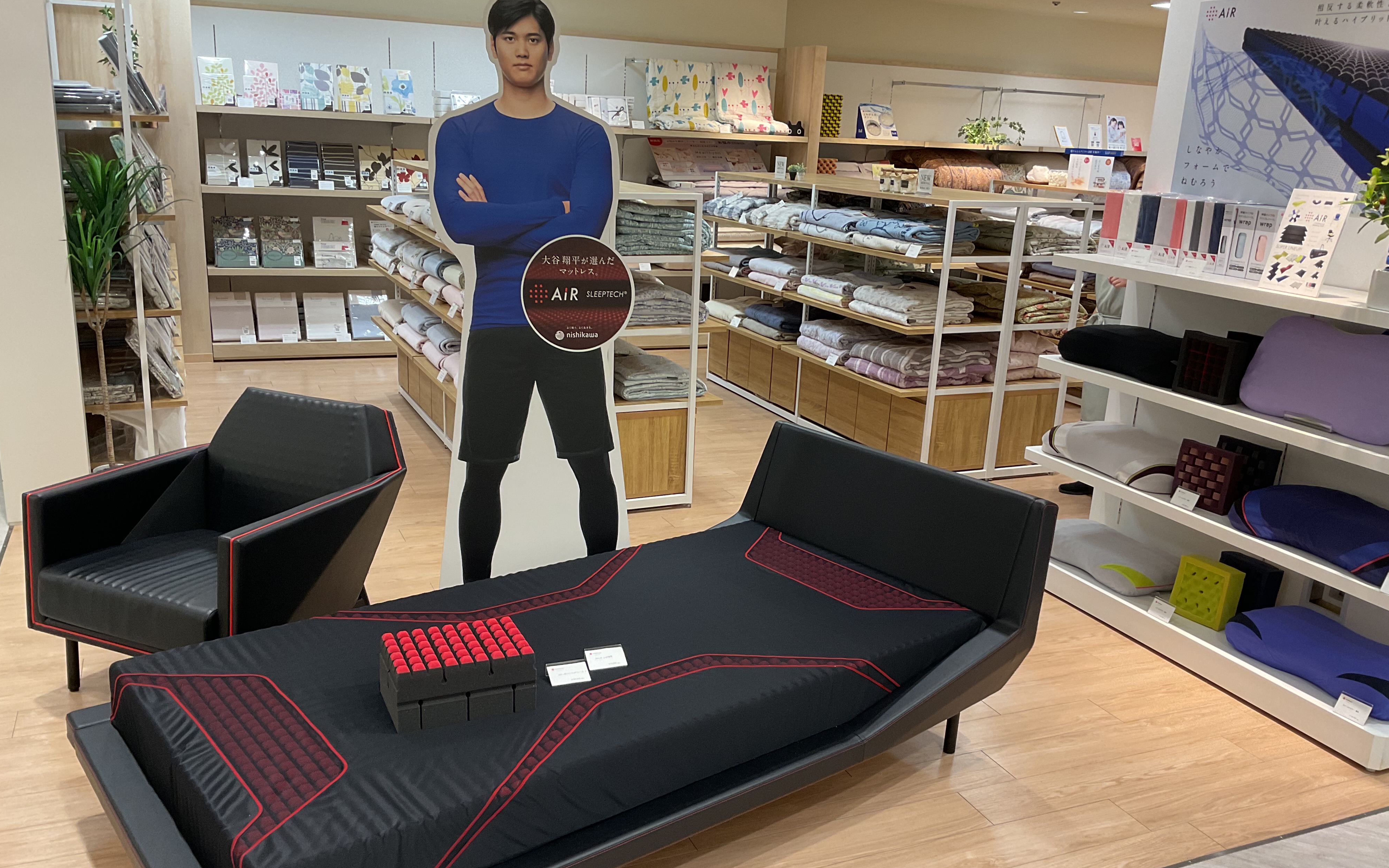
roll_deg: -2.5
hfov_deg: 61.2
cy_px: 467
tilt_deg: -17.7
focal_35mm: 31
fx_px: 1174
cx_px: 693
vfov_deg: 40.6
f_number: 1.8
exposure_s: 1/60
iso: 50
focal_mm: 3
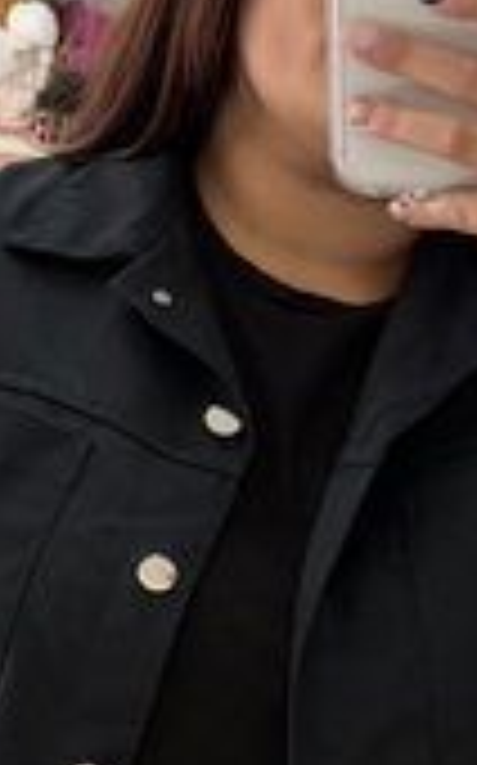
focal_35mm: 160
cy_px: 659
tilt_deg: -14.0
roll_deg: -7.6
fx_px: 3334
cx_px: 90
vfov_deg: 13.0
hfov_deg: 8.2
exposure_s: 1/60
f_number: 1.78
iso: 100
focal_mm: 6.76
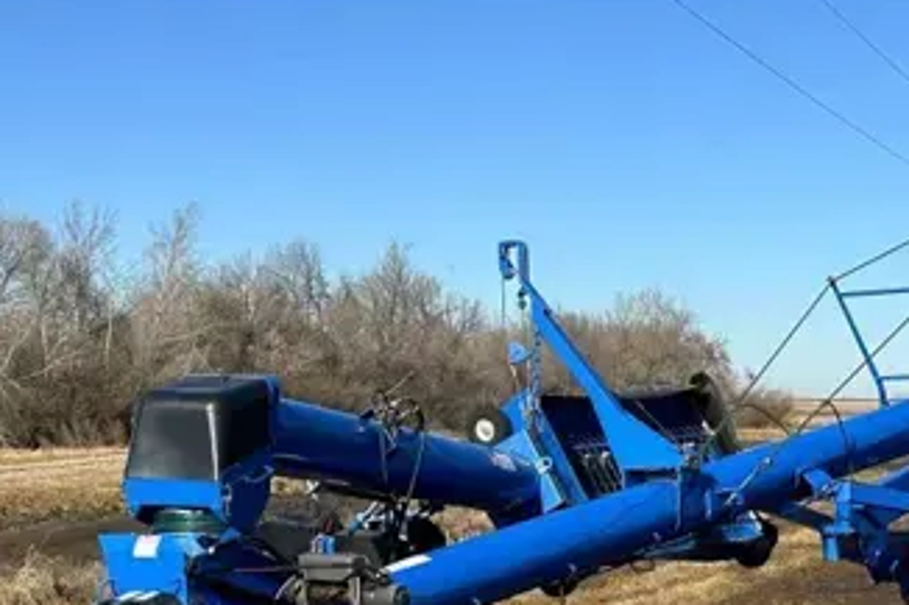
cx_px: 700
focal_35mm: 98
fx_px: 2473
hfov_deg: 20.6
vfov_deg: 13.9
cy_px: 477
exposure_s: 1/4566
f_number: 1.78
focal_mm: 6.86
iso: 64
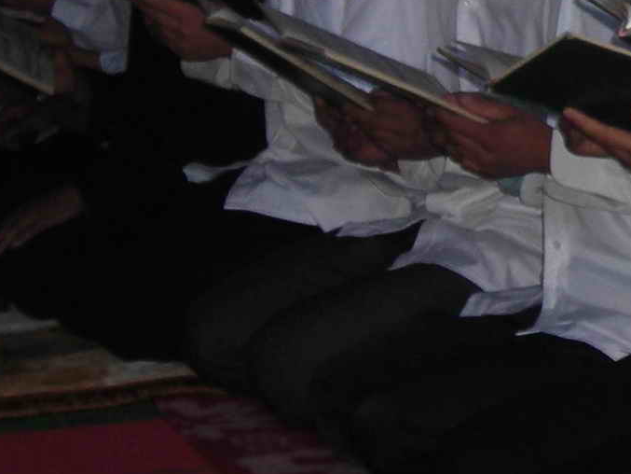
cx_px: 943
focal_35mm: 158
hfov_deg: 11.9
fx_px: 2881
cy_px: 32
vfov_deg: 9.3
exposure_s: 1/60
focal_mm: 6.3
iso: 111
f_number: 3.2
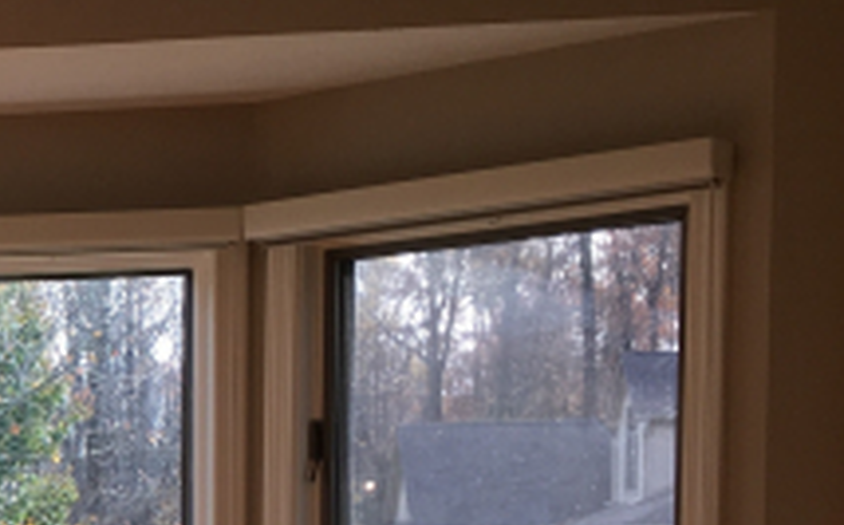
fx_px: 2205
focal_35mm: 96
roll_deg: +0.8
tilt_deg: -2.5
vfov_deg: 13.1
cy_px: 707
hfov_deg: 19.1
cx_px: -408
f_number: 2.2
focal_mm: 4.15
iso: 25
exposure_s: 1/142
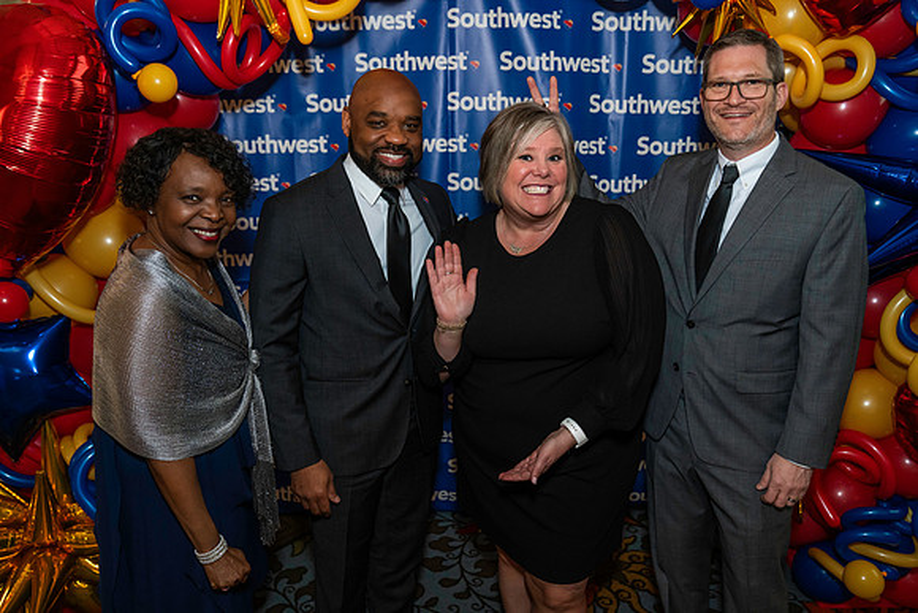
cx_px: 459
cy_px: 306
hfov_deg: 65.5
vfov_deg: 46.4
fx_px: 714
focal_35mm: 28
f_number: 3.5
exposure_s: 1/125
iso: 3200
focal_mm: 28
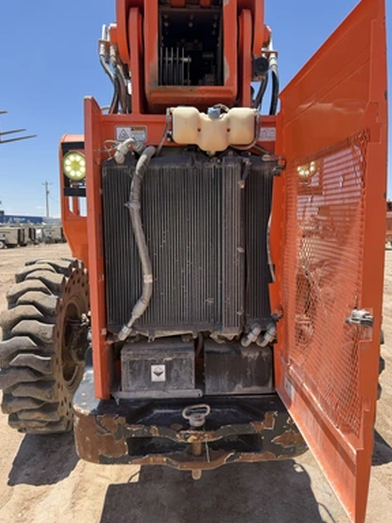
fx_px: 377
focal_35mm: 25
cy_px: 260
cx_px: 201
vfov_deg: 69.4
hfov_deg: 54.9
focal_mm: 6.76
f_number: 1.78
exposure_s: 1/2801
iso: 100
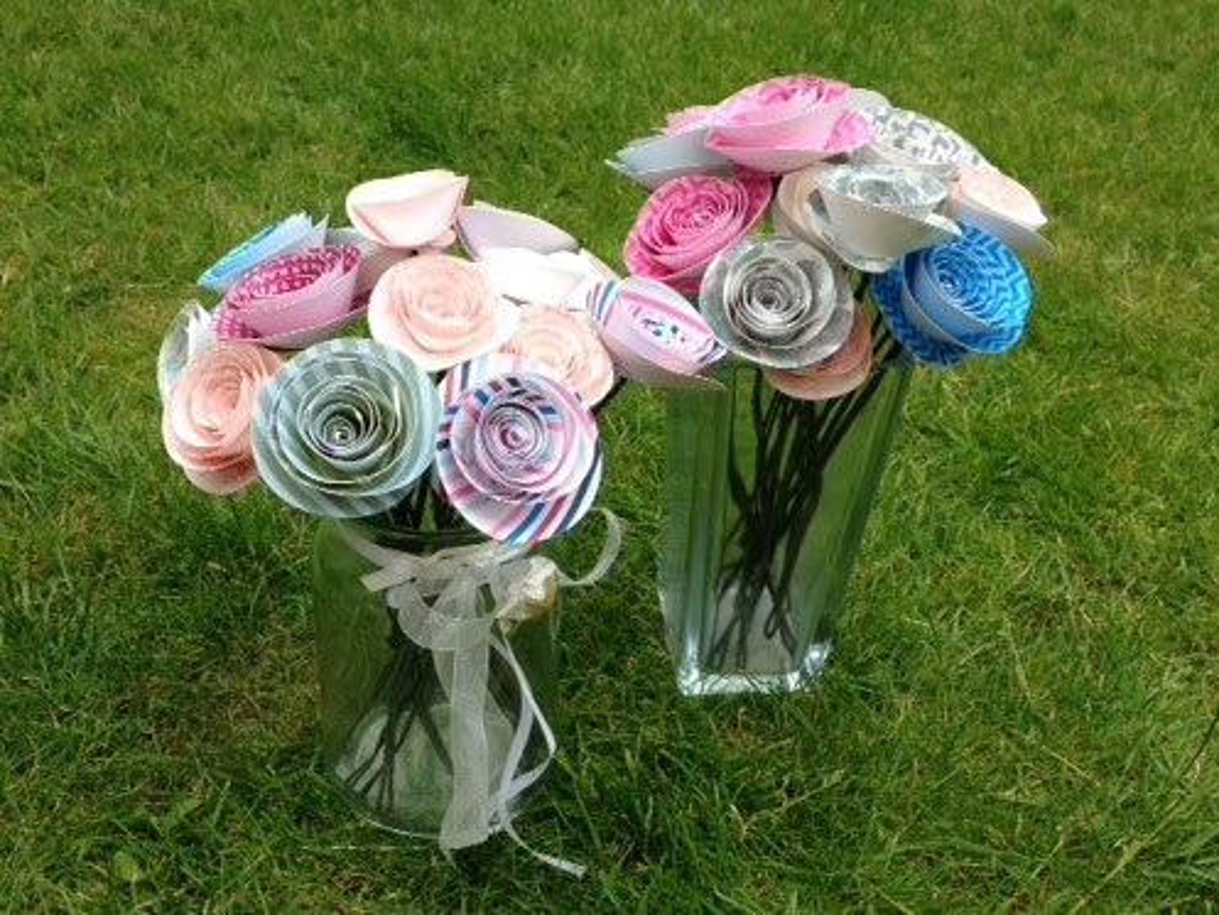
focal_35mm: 33
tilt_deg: -36.3
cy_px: 458
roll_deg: -0.3
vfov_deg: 43.0
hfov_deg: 55.3
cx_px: 610
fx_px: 1162
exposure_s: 1/542
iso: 50
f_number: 2.4
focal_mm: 4.12
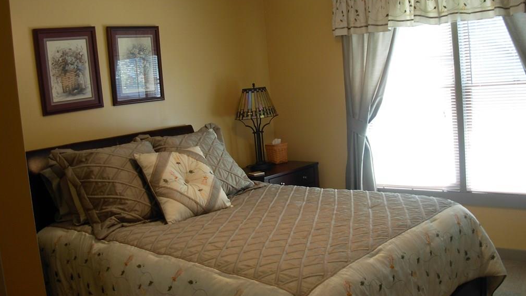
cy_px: 118
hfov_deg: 48.3
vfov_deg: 28.3
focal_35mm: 42
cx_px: 263
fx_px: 586
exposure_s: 1/6.9
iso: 79
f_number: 2.9
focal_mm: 6.3
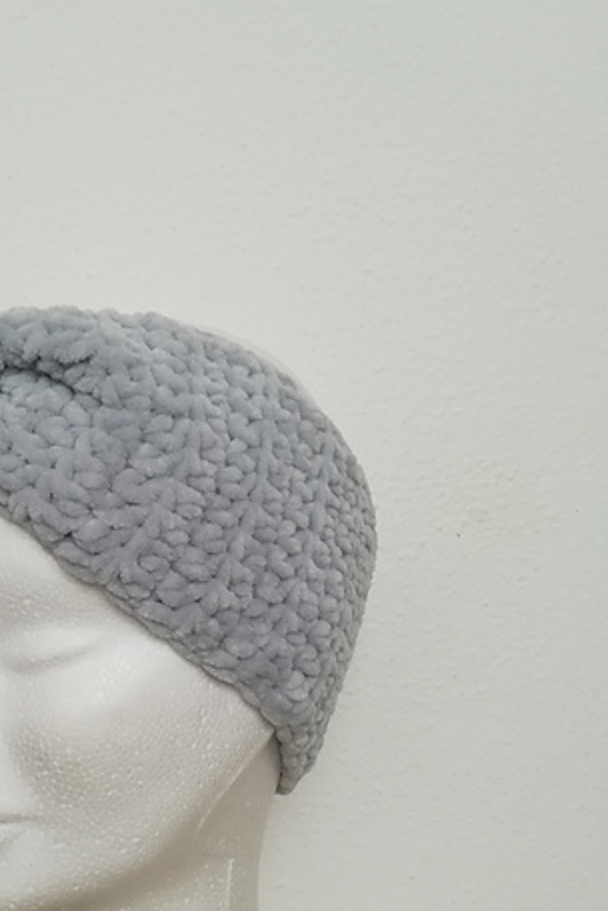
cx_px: 136
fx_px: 961
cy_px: 609
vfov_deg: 49.8
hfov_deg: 34.2
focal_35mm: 38
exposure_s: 1/33.3
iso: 200
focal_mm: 3.83
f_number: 2.2
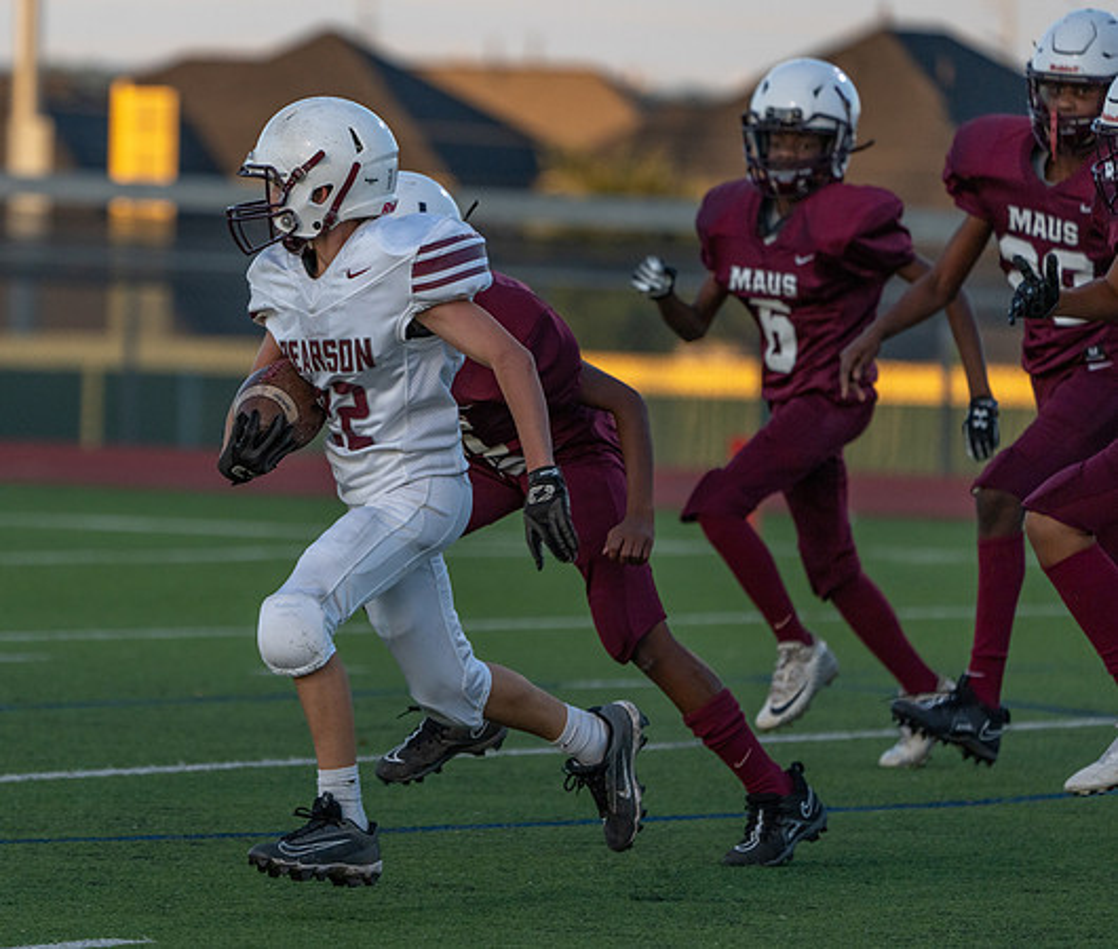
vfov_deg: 4.0
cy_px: 546
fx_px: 13653
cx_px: 299
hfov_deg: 4.7
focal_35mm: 403
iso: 400
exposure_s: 1/1000
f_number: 5.6
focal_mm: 300
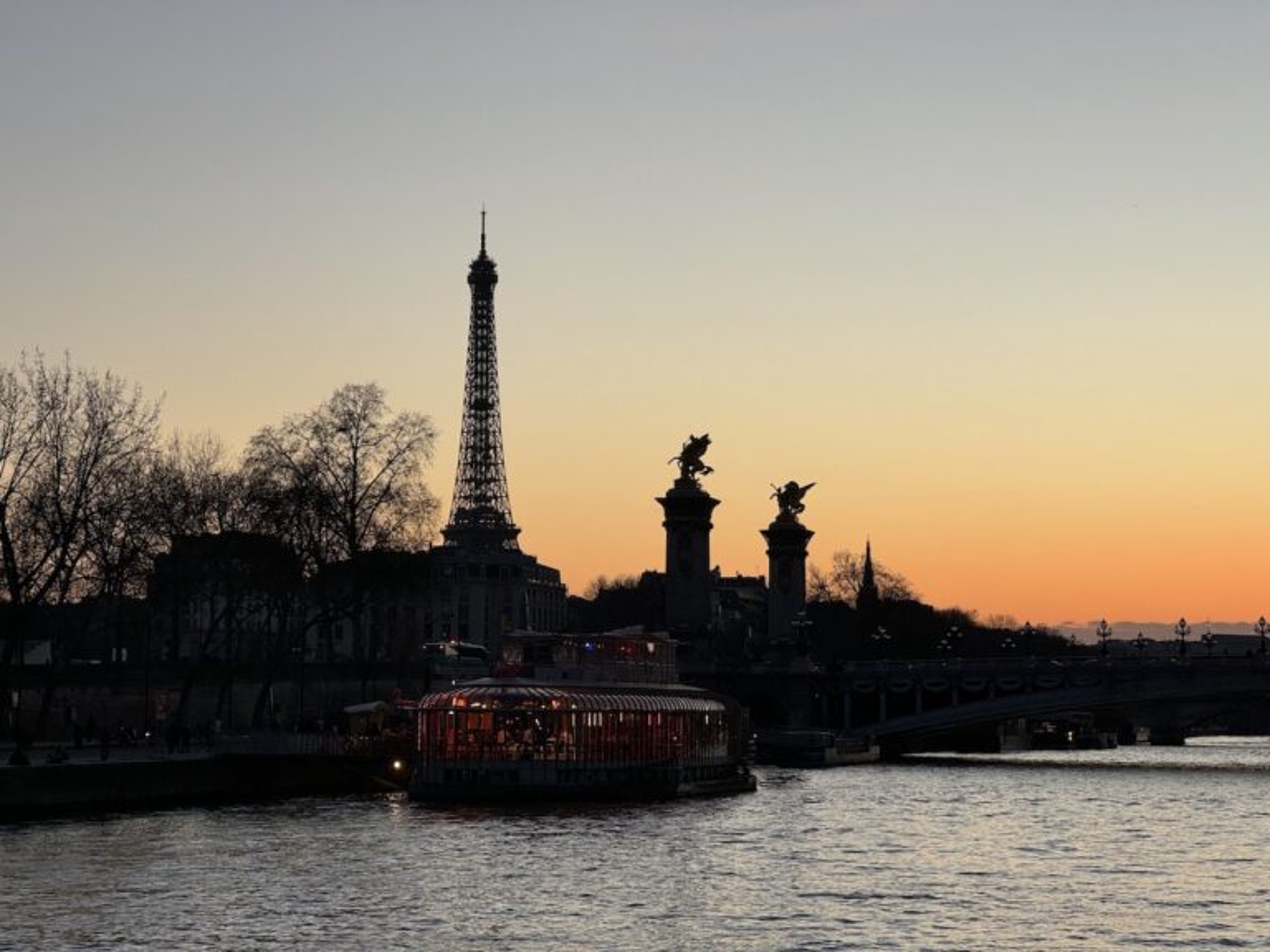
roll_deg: +0.3
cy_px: 476
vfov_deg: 19.1
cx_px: 635
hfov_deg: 25.3
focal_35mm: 77
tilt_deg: +6.5
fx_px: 2825
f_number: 2.8
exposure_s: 1/99
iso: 50
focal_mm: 9
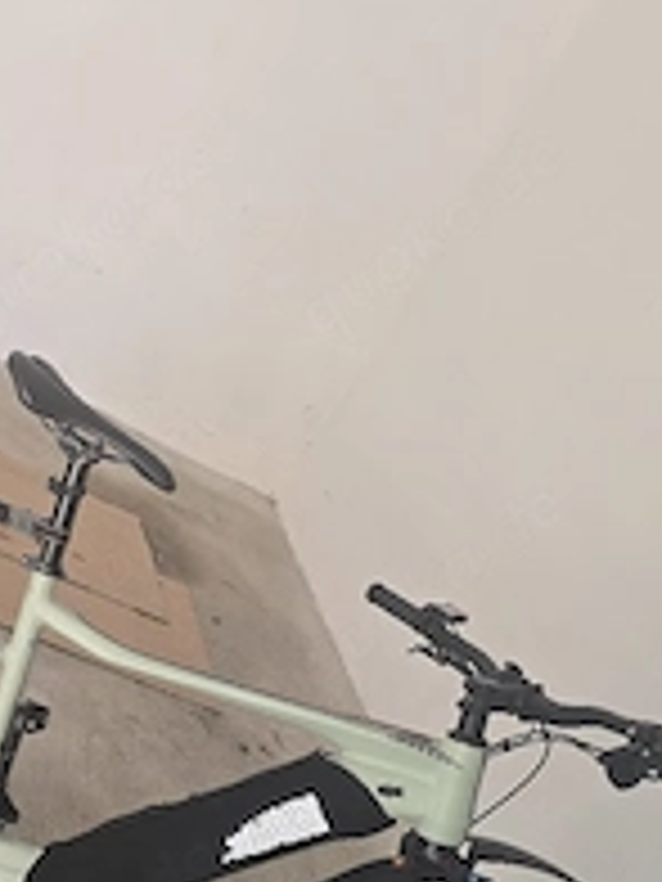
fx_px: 1198
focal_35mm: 47
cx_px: 185
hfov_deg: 30.5
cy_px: 634
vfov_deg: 39.6
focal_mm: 6.3
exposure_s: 1/50.3
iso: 50
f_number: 1.7
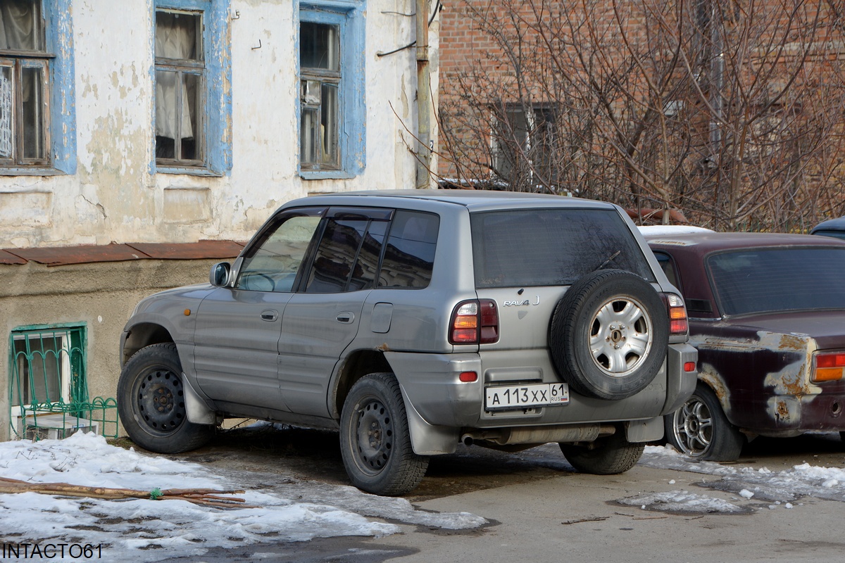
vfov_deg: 10.2
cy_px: 282
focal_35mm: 135
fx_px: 3169
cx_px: 422
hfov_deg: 15.2
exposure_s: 1/250
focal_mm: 90
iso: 200
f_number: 8
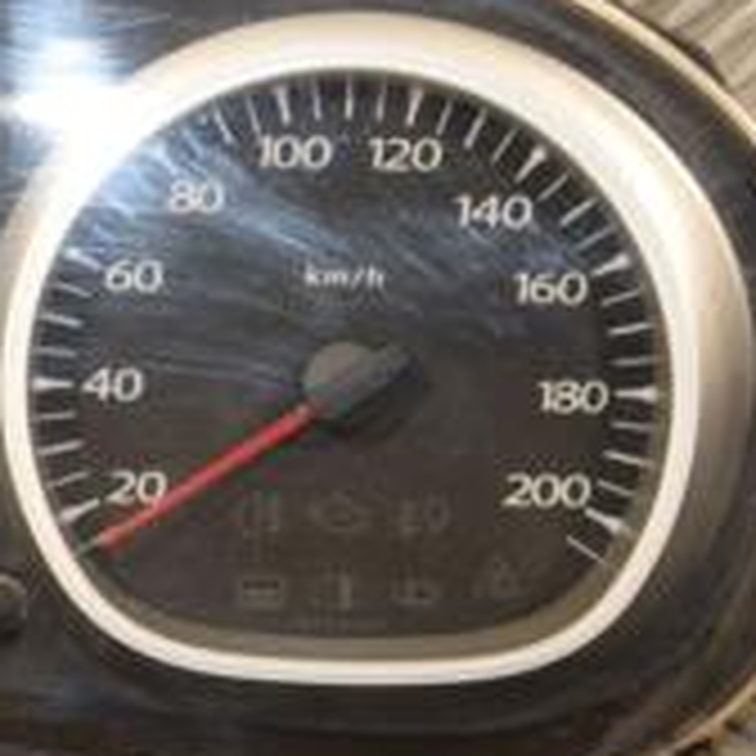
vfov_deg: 7.4
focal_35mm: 237
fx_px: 5856
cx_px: -171
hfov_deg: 7.3
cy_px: 346
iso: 800
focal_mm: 52
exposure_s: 1/200
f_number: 5.6
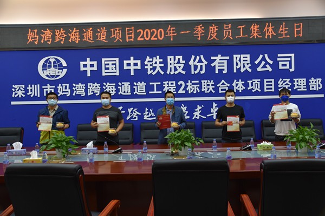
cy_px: 108
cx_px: 162
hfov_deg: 61.9
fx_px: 271
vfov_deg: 43.6
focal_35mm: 30
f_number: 4.5
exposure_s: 1/80
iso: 400
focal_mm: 30
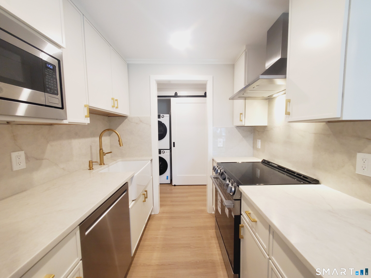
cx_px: 186
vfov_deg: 89.9
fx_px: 139
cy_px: 139
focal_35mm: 13
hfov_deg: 106.2
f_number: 2.2
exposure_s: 1/60
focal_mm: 1.8
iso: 200
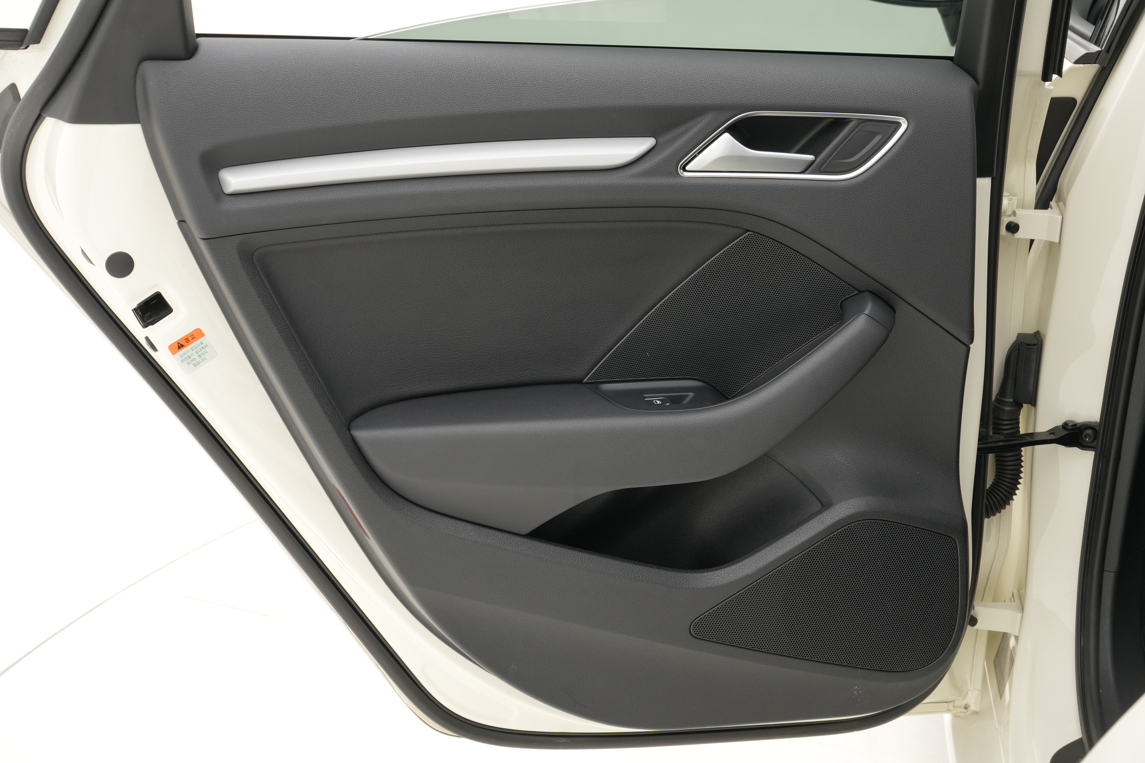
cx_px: 572
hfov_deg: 37.7
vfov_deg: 25.6
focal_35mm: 53
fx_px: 1679
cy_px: 382
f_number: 8
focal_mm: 35.2
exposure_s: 1/50
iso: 640
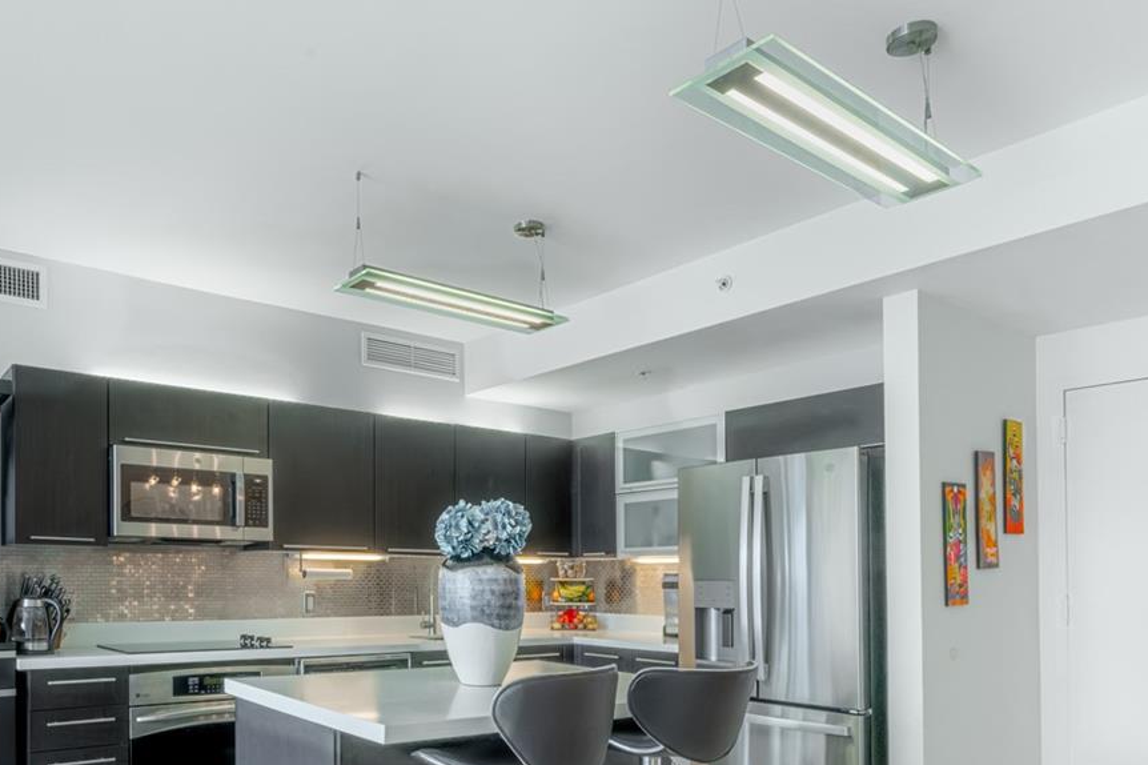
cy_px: 572
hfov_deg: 67.9
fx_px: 829
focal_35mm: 26
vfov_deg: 47.7
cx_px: 406
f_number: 16
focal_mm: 14
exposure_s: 1/13
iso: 250
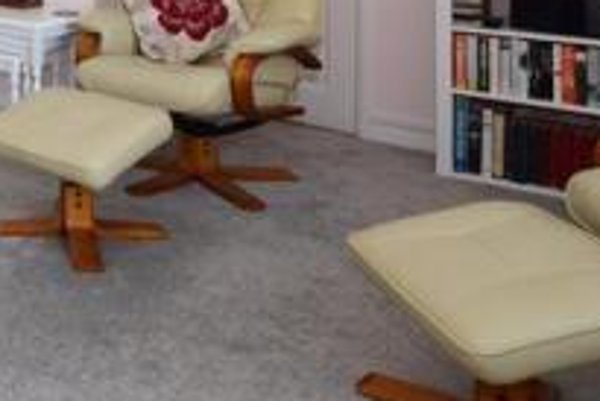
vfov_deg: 24.4
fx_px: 801
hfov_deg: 33.2
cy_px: -124
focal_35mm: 48
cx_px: -129
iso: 400
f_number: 22
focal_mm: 10
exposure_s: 1/2.5
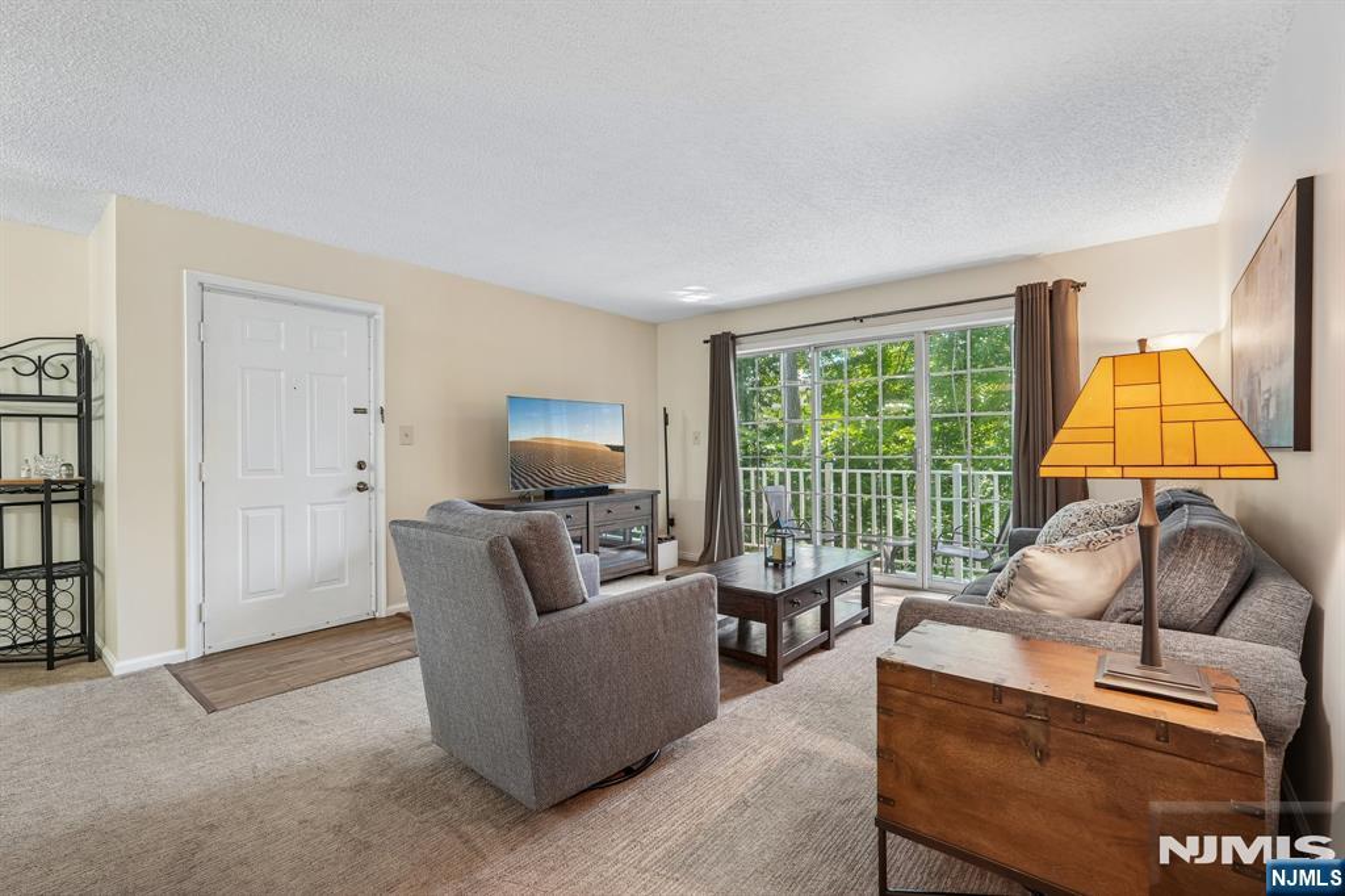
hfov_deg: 96.8
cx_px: 672
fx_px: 598
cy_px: 448
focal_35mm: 16
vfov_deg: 73.7
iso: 400
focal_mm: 16
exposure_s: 1/20
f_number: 9
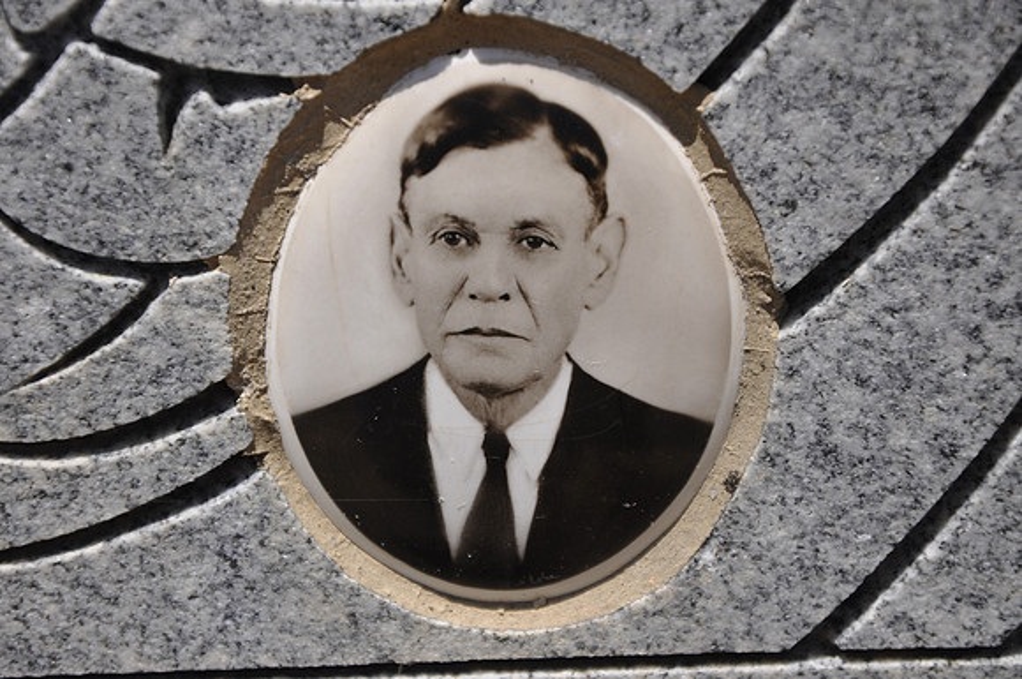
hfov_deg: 13.1
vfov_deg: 8.7
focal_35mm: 158
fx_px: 4465
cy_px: 340
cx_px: 511
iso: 200
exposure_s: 1/250
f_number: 8
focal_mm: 105
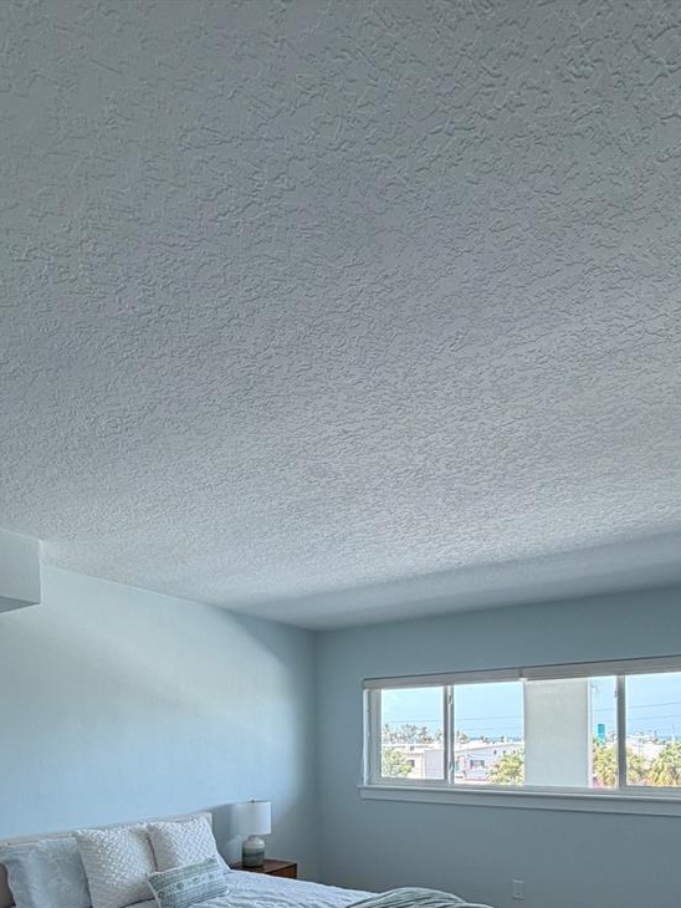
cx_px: 338
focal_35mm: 23
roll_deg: +0.8
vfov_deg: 66.2
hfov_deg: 58.9
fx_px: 603
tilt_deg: -0.7
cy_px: 744
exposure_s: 1/121
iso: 125
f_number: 2.2
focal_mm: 2.22
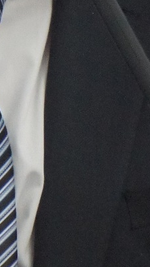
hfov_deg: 0.8
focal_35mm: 1445
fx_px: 10226
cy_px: -135
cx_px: 76
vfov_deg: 1.5
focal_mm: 162
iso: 3200
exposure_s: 1/40
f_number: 5.6
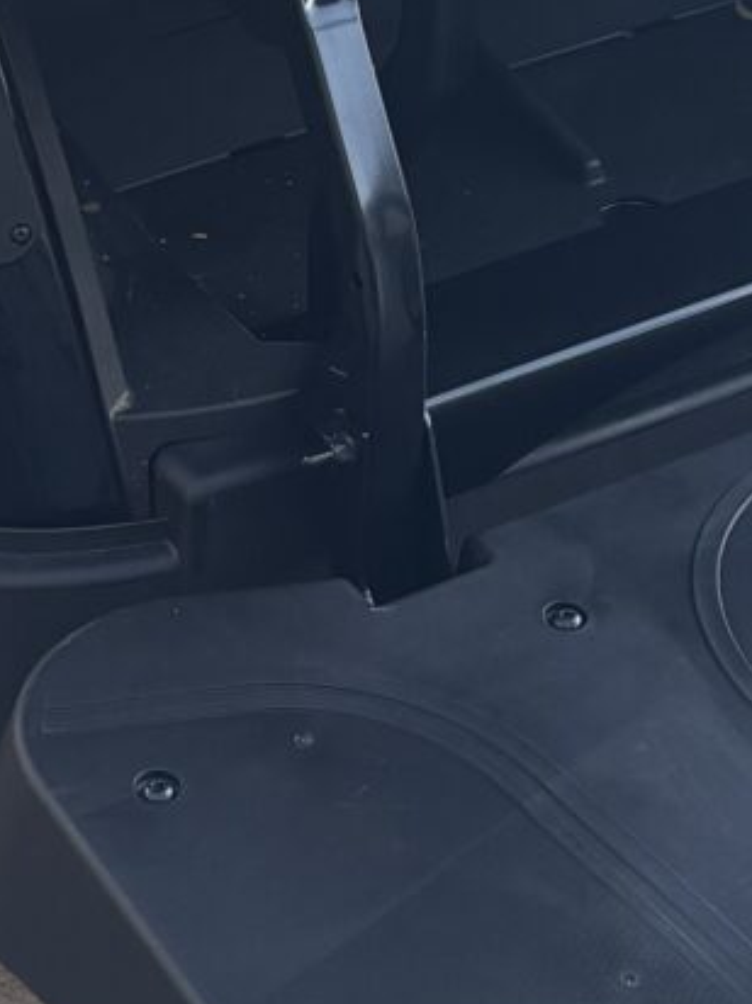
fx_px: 3510
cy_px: -681
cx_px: 460
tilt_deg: -17.3
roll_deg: -1.9
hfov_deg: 12.2
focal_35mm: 121
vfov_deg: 14.7
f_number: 1.6
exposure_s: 1/266
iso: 40
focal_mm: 5.96
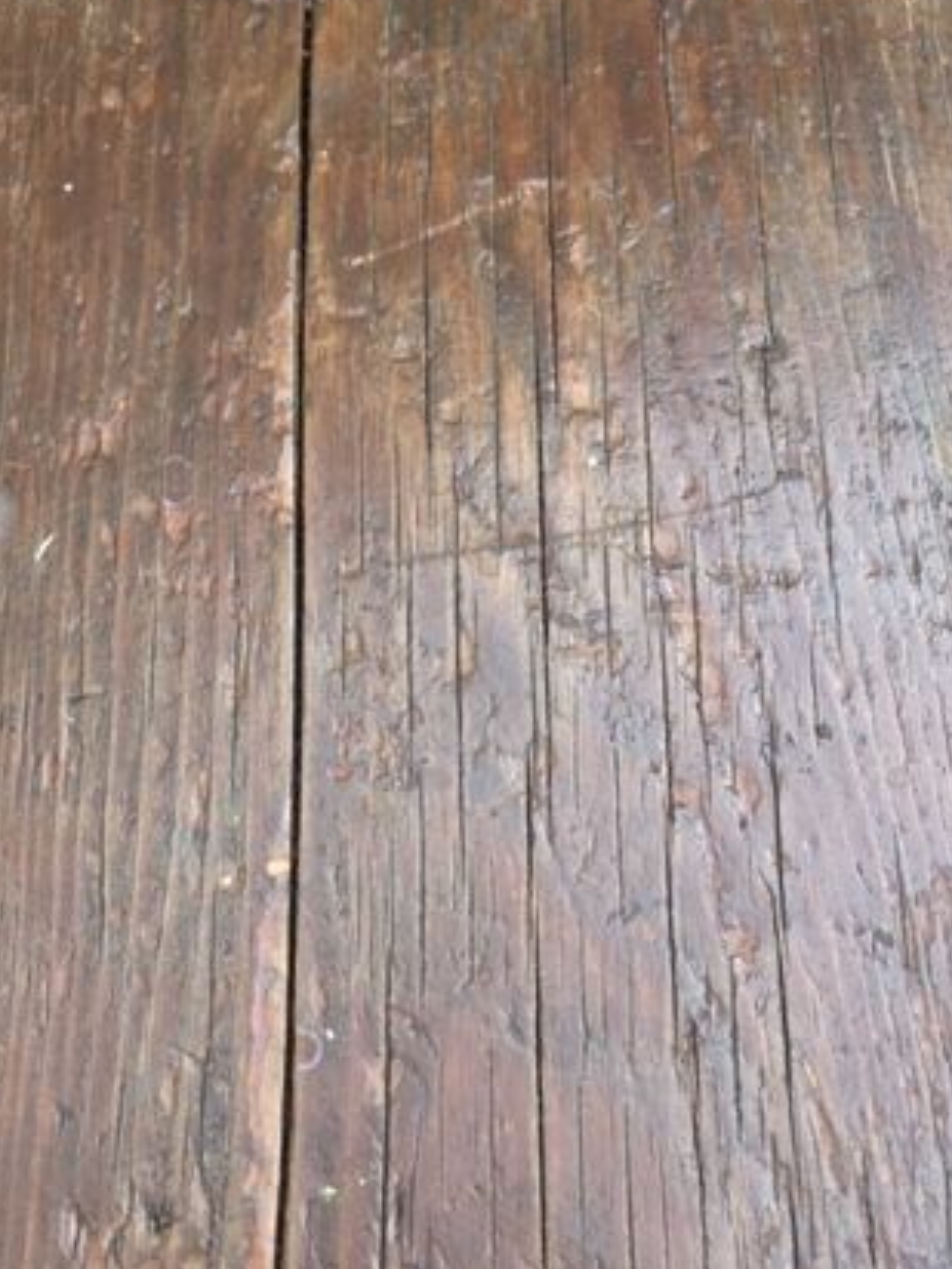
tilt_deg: -64.5
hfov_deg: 32.2
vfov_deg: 42.1
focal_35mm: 45
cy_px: 644
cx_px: 425
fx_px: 1650
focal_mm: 4.15
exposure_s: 1/109
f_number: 2.2
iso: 25
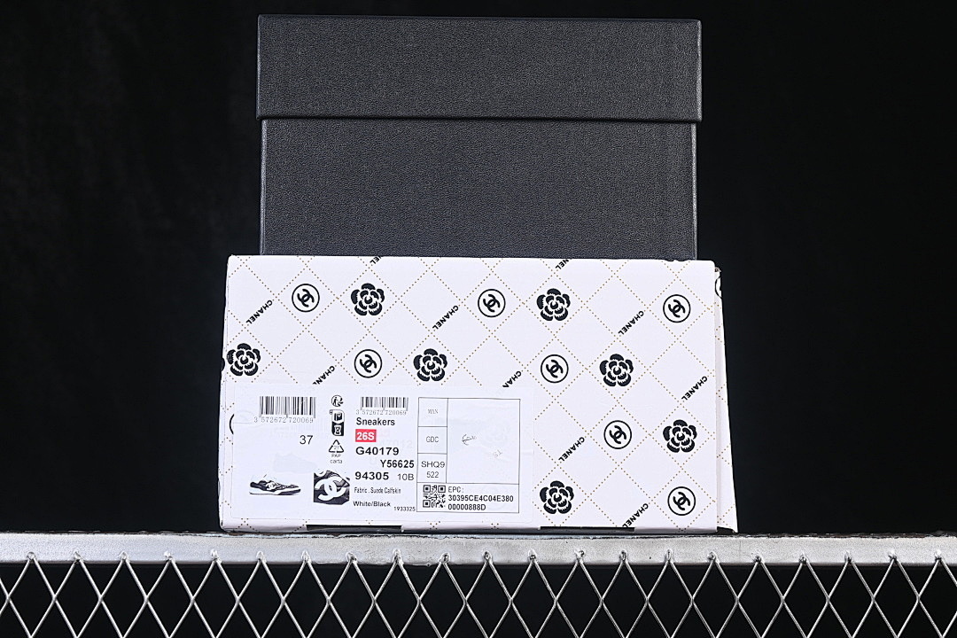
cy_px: 319
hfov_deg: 27.0
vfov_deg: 18.2
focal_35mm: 75
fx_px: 1994
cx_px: 478
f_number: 6.3
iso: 160
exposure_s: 1/60
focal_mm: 50
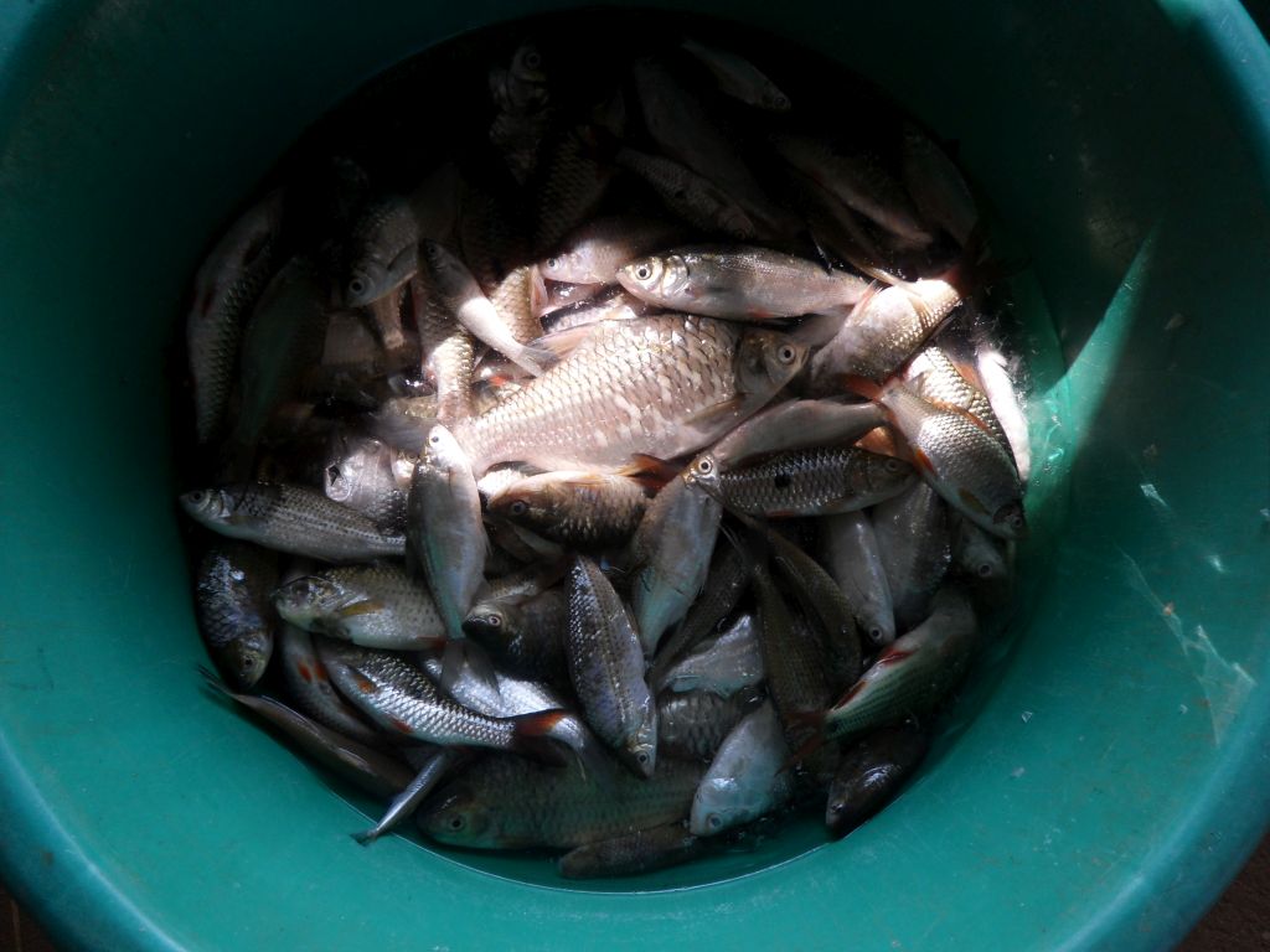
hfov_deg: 65.3
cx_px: 635
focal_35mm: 27
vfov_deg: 51.4
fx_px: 991
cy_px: 476
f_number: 3.5
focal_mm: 4.9
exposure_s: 1/60
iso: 80
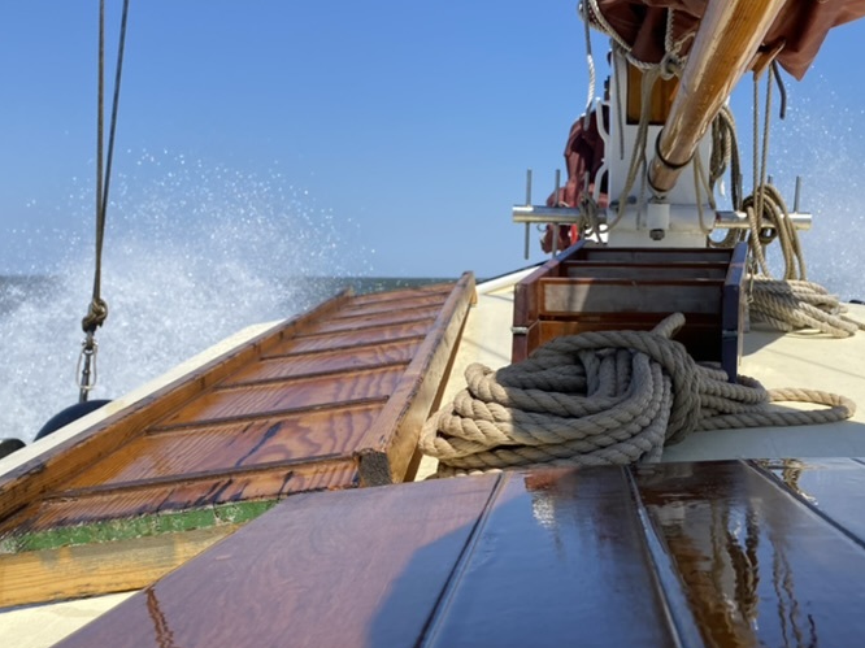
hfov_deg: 46.1
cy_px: 395
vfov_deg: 35.8
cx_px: 579
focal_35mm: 40
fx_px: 999
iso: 32
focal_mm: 4.25
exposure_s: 1/4115
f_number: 1.8
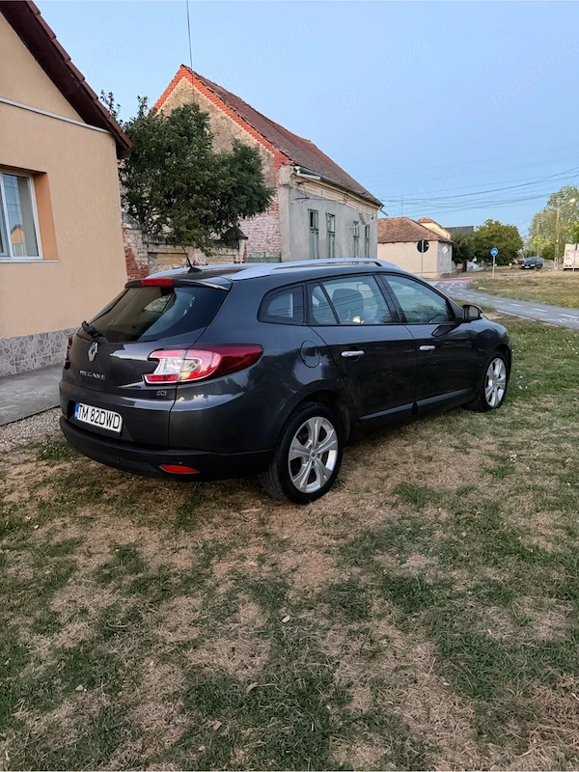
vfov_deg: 71.6
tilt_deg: -12.6
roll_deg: +2.1
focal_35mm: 24
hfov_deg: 56.8
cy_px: 386
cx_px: 290
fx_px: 535
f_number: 1.78
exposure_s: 1/36
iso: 1000
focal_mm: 6.76
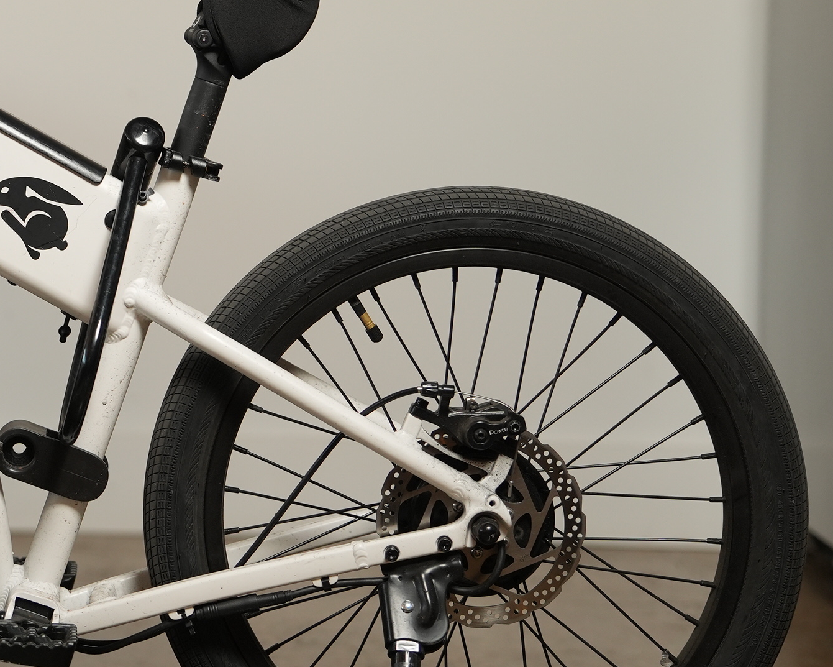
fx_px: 2540
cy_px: 200
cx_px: 60
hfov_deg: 18.3
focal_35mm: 103
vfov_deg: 14.9
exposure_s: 1/200
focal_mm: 42
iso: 640
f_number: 2
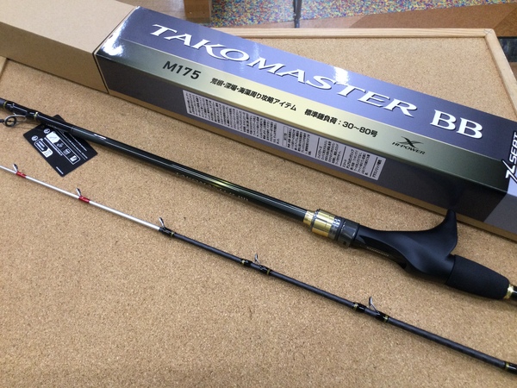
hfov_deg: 58.4
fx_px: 463
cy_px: 194
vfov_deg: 45.4
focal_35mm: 31
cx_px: 258
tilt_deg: -57.1
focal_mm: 3.3
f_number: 2.4
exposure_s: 1/30
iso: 40
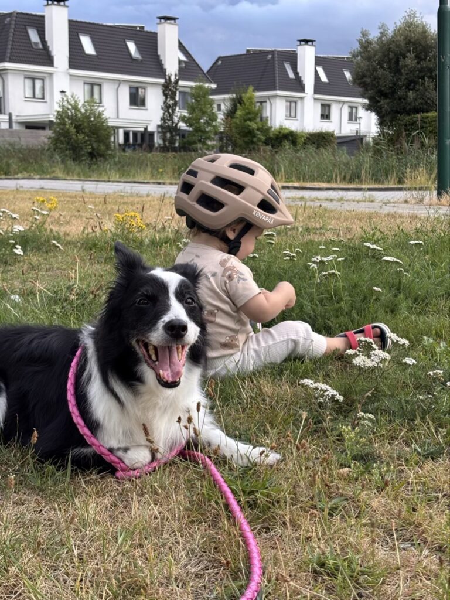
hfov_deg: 28.0
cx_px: 225
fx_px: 901
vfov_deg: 36.8
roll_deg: -1.0
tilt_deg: -8.2
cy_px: 300
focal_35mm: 52
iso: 32
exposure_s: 1/230
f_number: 1.6
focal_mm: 5.96
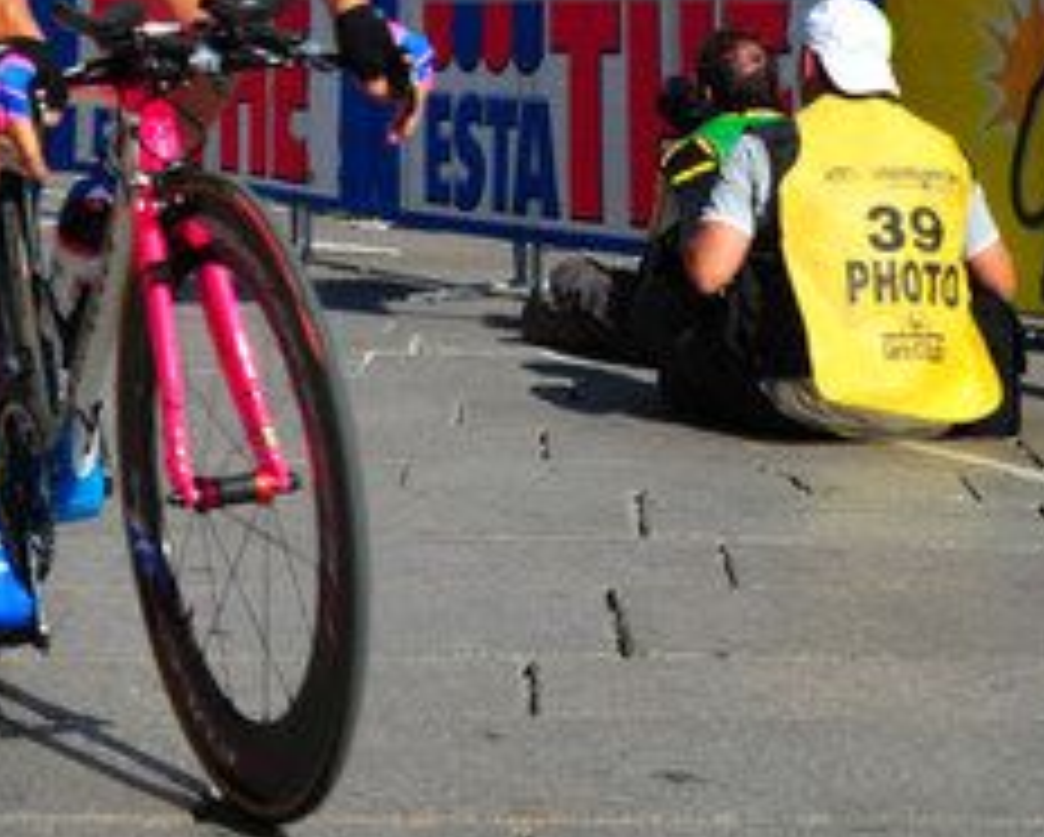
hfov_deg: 17.4
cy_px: -558
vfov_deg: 13.0
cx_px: 286
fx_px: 3402
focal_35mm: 110
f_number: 9
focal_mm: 34
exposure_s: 1/640
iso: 400
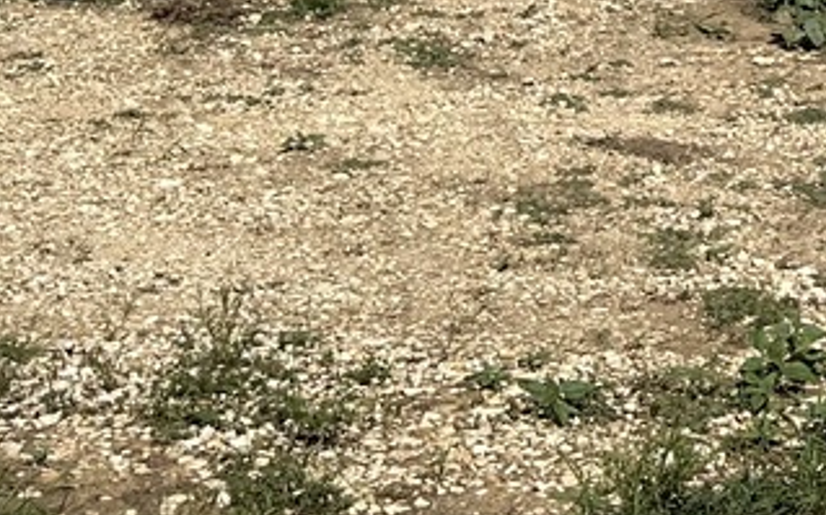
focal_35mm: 115
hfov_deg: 17.5
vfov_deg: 10.2
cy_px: -606
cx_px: 930
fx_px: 2587
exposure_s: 1/9709
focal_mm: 6.86
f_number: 1.78
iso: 80
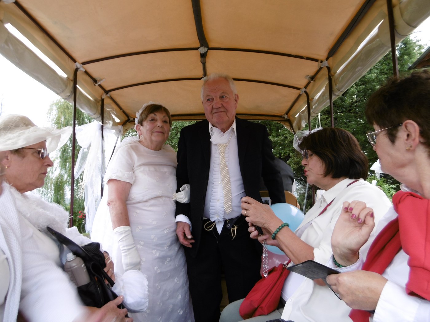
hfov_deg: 71.6
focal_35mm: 24
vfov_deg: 56.8
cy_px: 161
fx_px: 298
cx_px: 215
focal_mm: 4.3
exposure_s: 1/80
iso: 100
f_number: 3.1
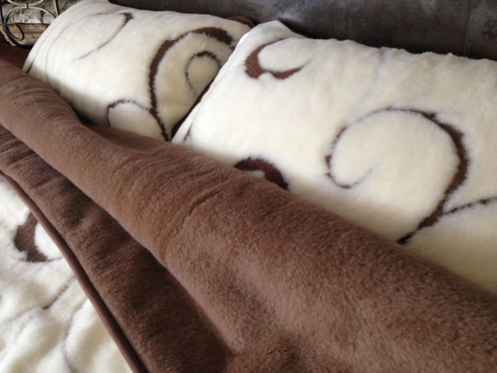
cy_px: 186
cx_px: 248
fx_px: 474
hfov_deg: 55.4
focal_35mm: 33
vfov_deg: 42.9
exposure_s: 1/20
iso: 200
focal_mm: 4.13
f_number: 2.4
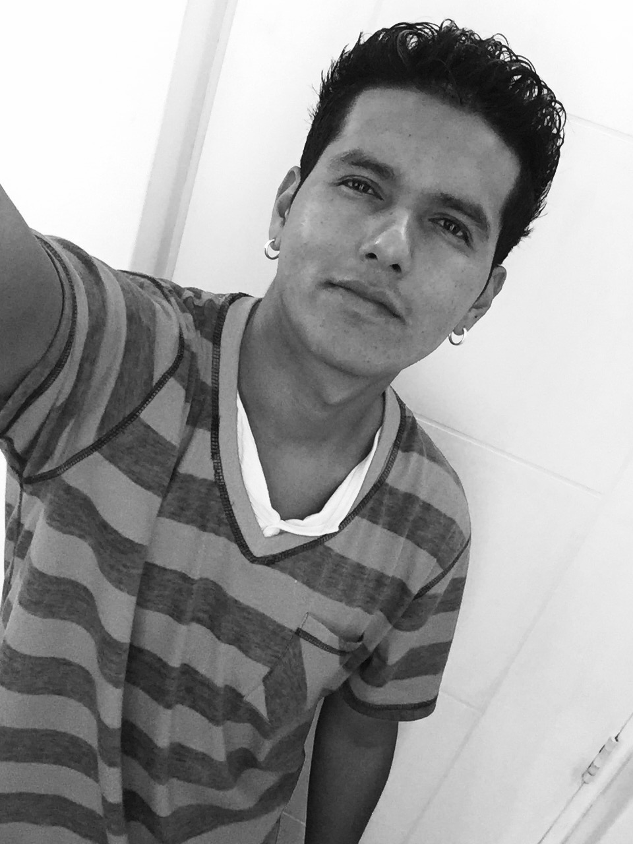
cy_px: 422
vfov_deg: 58.4
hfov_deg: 45.4
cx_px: 316
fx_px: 756
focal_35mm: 31
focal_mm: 2.65
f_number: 2.2
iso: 250
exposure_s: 1/20
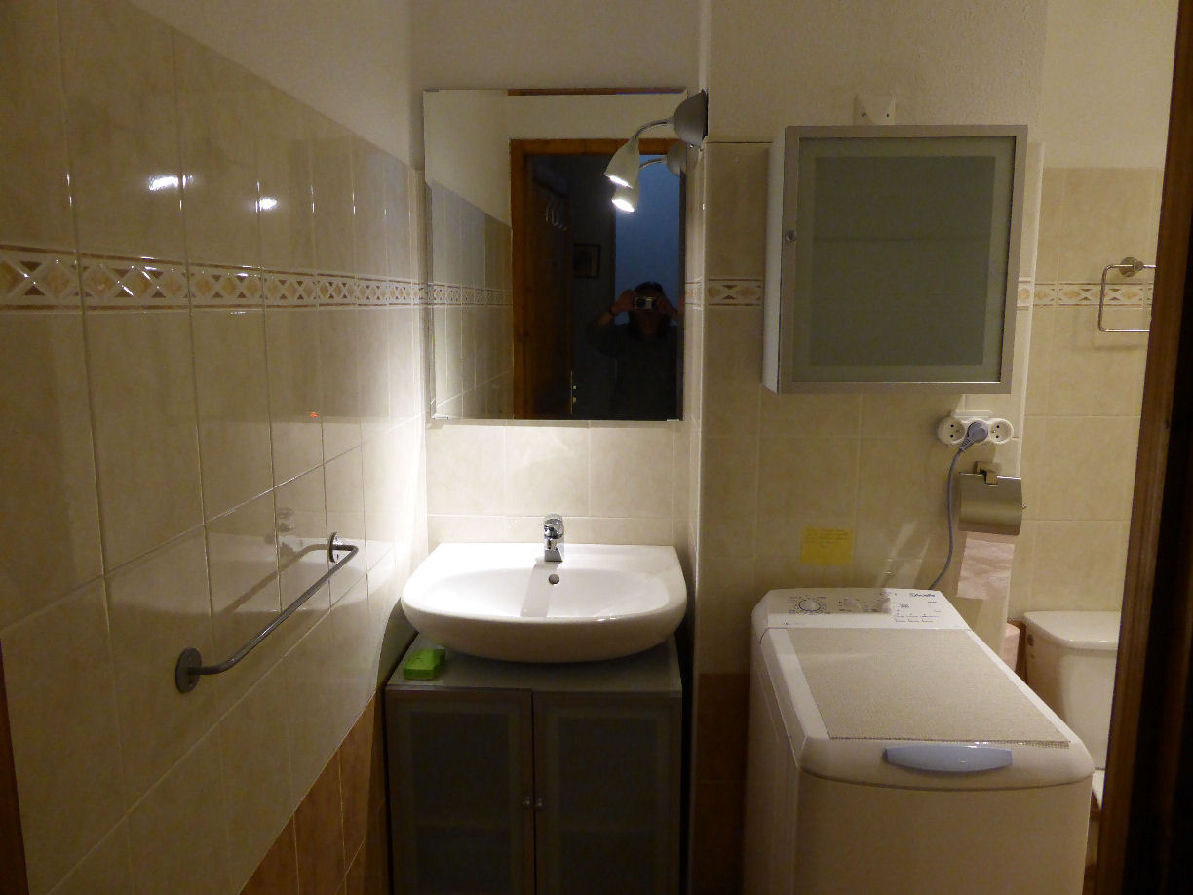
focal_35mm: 25
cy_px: 448
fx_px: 862
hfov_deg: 69.4
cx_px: 596
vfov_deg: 54.9
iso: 400
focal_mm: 4.3
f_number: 3.3
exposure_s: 1/30
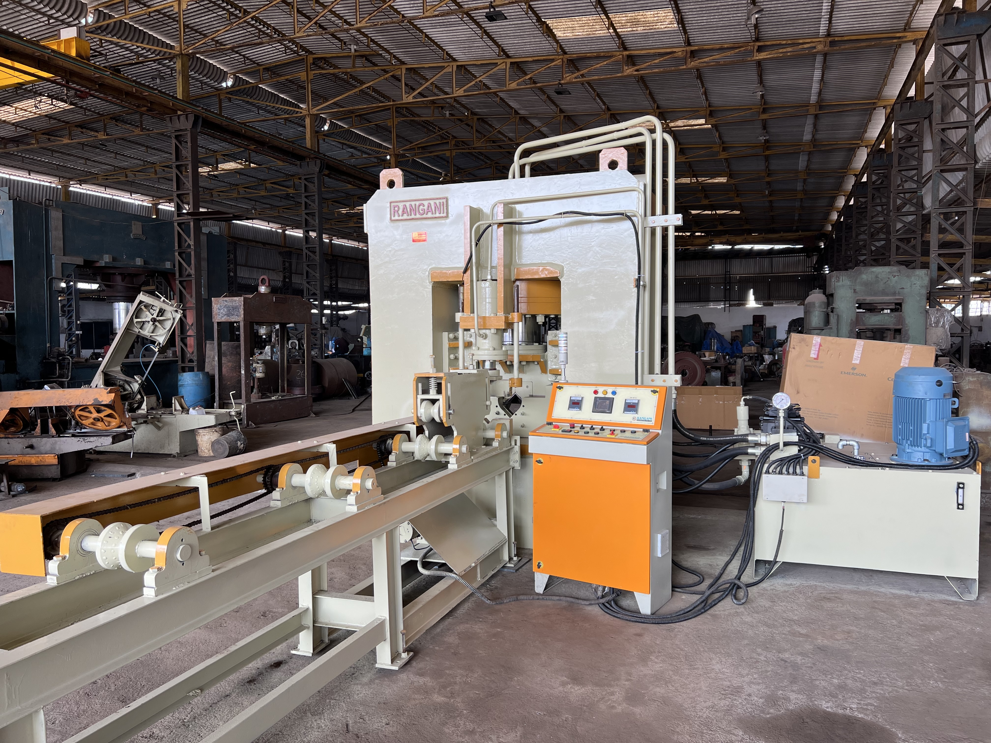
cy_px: 372
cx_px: 496
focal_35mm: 26
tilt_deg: -2.4
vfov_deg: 53.1
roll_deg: +0.1
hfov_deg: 67.3
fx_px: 744
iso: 40
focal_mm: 5.7
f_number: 1.5
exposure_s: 1/268
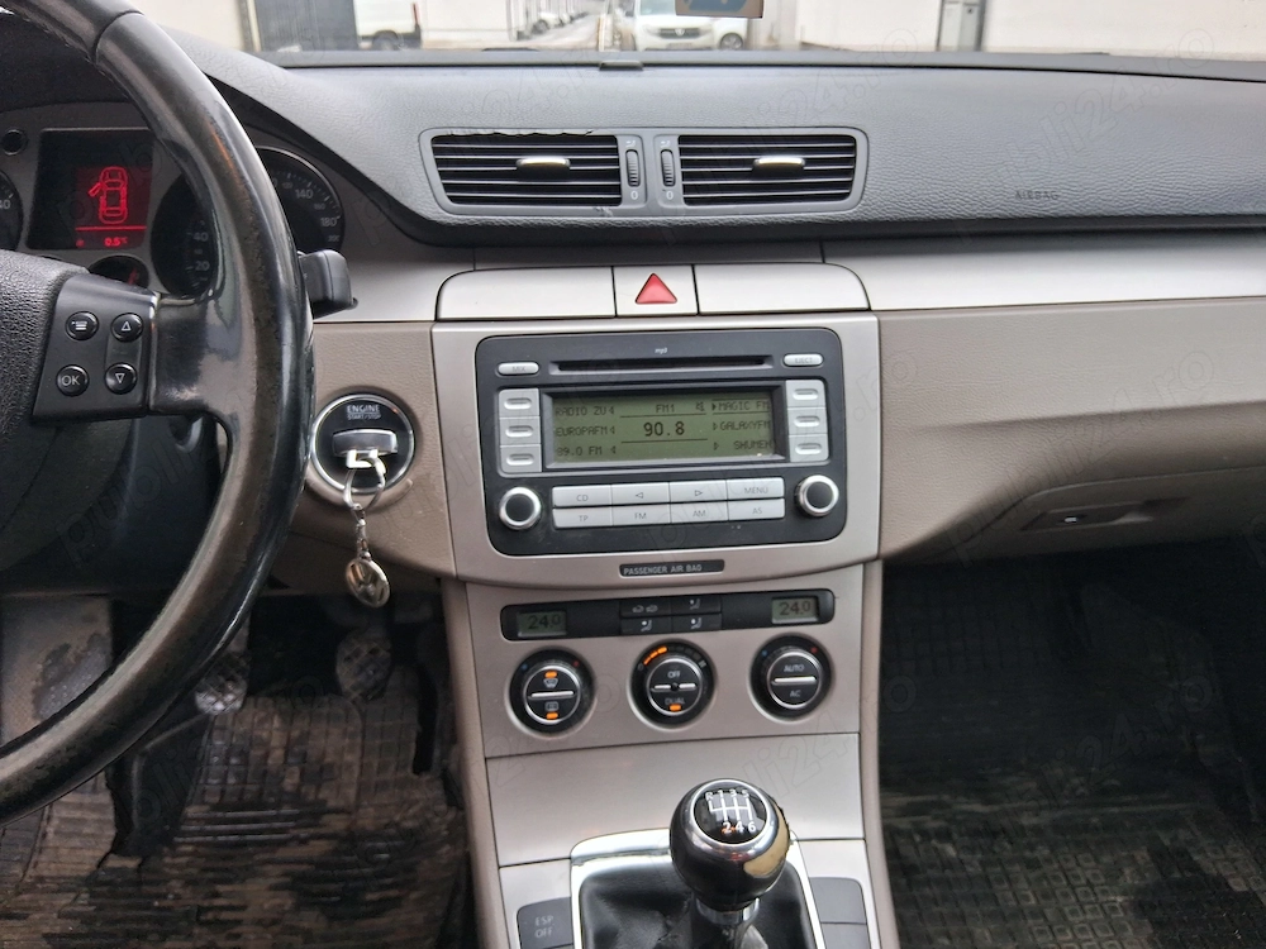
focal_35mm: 26
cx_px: 633
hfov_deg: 67.3
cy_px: 474
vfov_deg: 53.1
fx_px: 951
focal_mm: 3.98
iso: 64
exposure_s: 1/120
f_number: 1.8
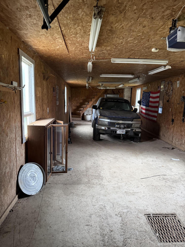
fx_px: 171
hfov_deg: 56.8
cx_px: 92
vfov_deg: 71.6
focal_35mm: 24
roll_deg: -0.2
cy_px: 124
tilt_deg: -7.2
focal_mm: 6.76
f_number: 1.78
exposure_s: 1/60
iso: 640
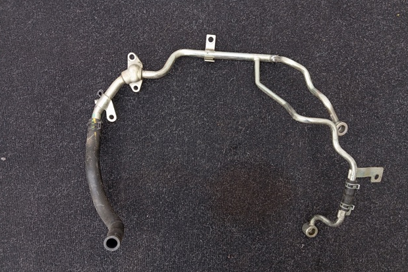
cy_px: 157
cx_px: 205
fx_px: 340
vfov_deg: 43.5
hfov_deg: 61.9
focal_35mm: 30
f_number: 1.8
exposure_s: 1/50
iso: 134
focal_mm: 4.22
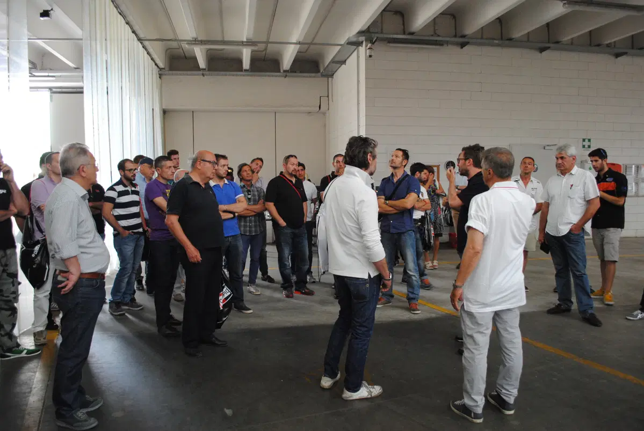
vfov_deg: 48.1
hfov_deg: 67.3
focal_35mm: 27
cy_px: 216
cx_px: 322
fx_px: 484
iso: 900
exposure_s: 1/30
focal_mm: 18
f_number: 3.5
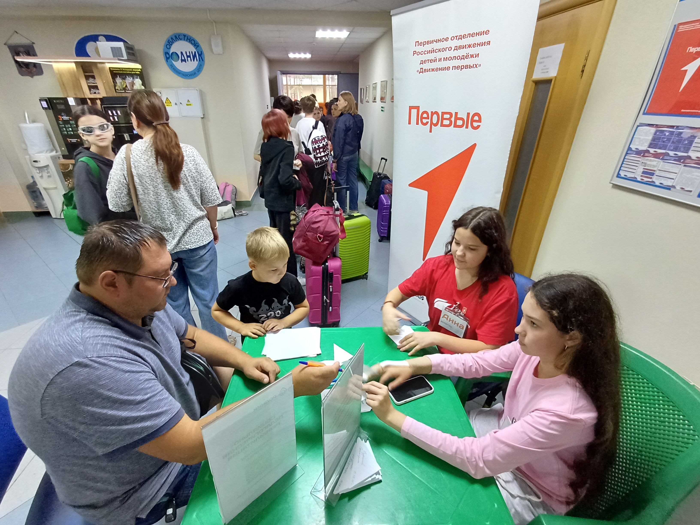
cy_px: 262
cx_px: 350
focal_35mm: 16
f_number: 2.2
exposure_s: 1/25
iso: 200
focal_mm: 1.64
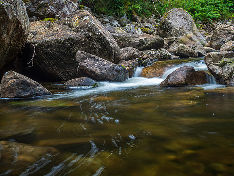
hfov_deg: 38.2
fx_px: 338
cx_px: 117
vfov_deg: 29.1
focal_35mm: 50
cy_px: 88
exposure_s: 1
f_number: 11
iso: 100
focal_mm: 25
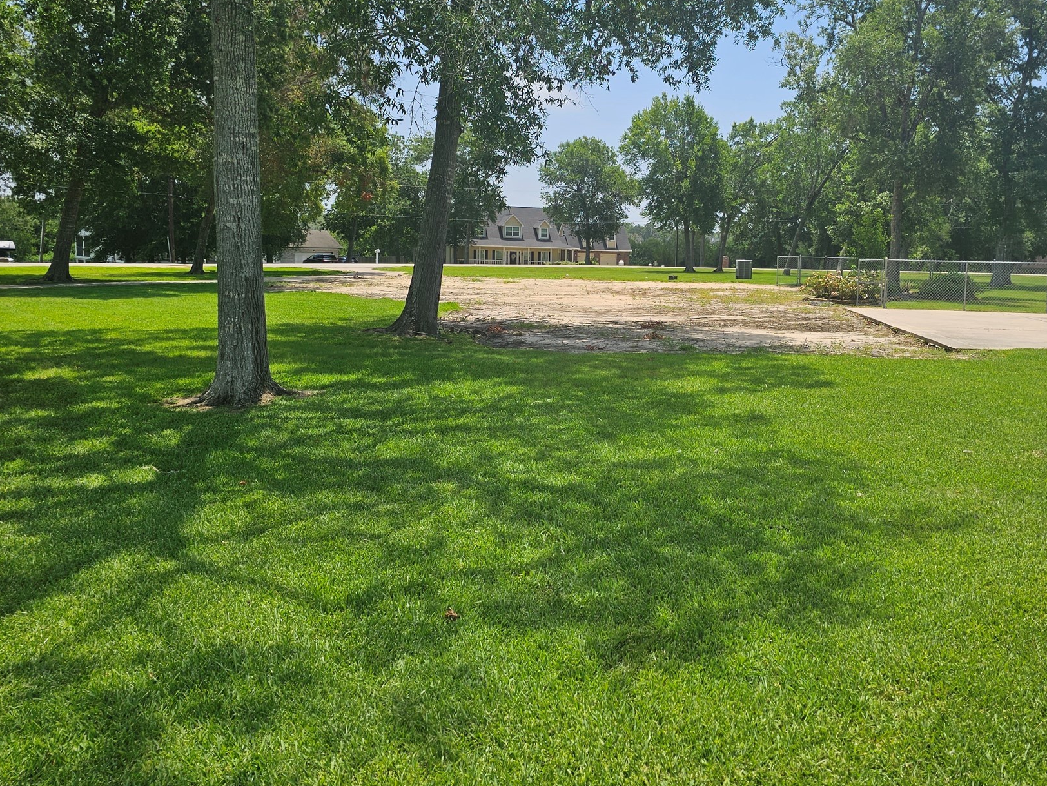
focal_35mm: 29
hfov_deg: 61.1
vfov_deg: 48.1
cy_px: 332
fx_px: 877
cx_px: 632
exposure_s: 1/790
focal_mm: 6.3
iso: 10
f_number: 1.7
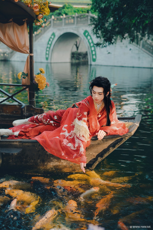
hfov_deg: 27.0
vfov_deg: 39.6
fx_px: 319
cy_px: 115
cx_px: 76
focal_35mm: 50
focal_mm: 50
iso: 100
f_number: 2.5
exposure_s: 1/200
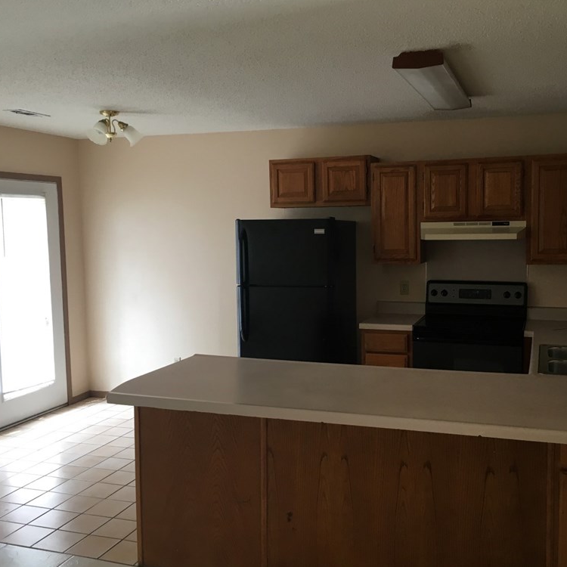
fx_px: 649
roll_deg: +1.1
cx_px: 329
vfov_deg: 47.2
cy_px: 286
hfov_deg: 47.0
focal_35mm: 35
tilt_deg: -4.3
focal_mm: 4.15
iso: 50
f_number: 2.2
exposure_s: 1/30
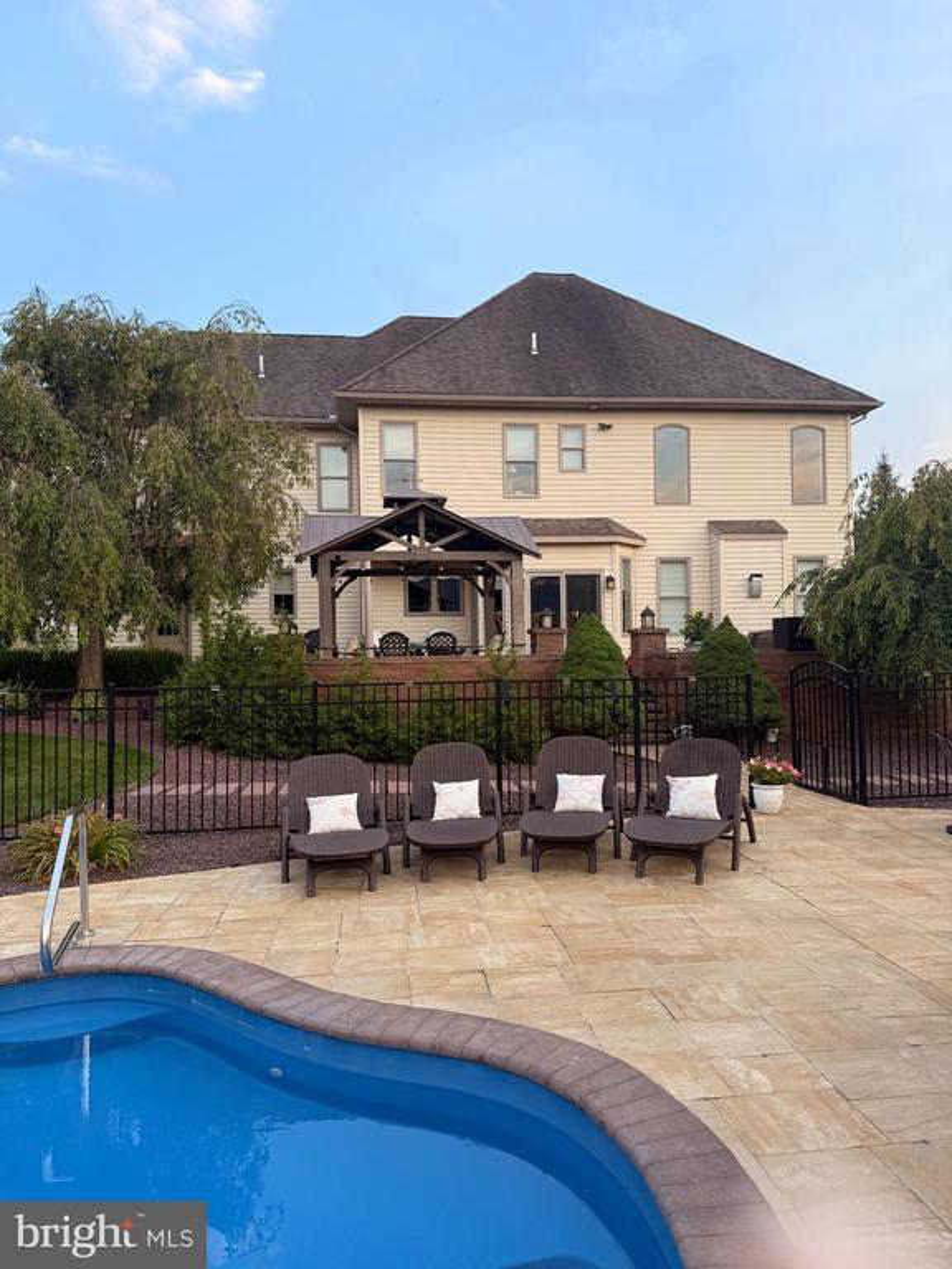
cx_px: 476
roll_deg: +0.5
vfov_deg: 71.6
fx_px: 880
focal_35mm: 24
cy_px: 634
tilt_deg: +1.4
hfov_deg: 56.8
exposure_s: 1/122
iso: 80
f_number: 1.78
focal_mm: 6.76
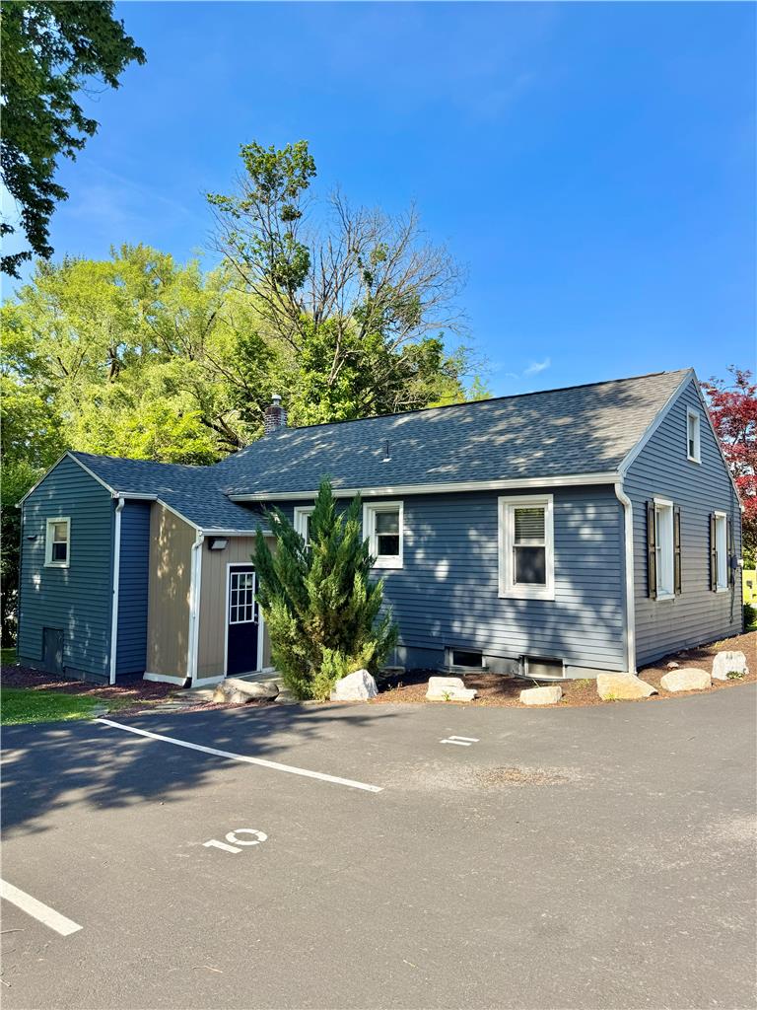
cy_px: 505
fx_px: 700
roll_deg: -0.2
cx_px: 378
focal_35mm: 24
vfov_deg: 71.6
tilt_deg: +3.2
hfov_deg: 56.8
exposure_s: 1/2174
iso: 80
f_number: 1.78
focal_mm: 6.76
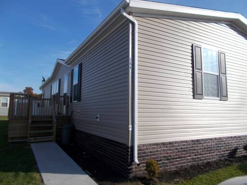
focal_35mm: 26
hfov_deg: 67.3
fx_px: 186
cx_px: 124
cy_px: 92
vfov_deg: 53.1
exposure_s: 1/200
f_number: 8
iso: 80
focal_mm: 4.6
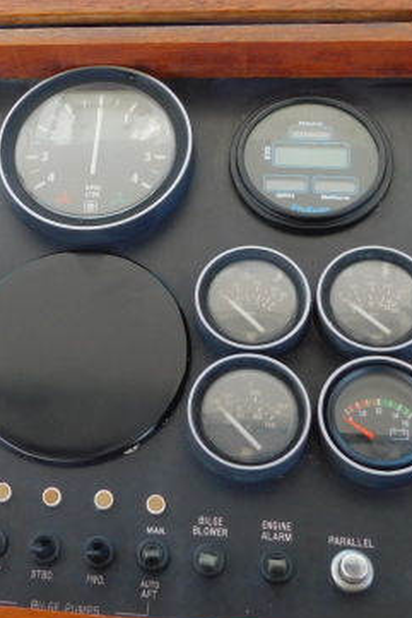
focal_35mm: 53
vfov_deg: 37.3
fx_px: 909
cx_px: 94
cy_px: 238
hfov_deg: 25.2
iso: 125
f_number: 3
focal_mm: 4
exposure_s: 1/160
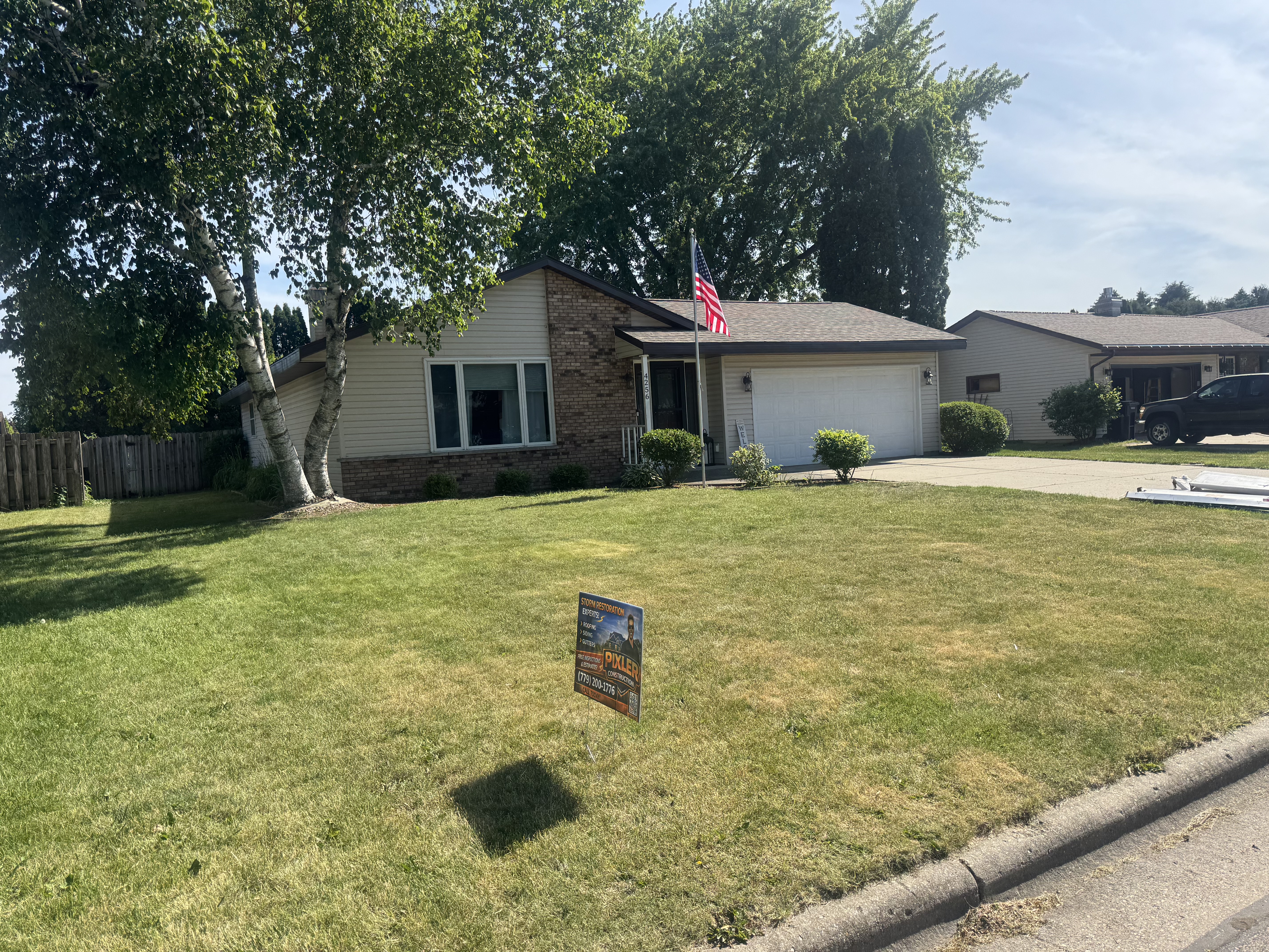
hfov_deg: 71.6
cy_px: 476
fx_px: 880
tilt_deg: -3.4
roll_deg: +3.4
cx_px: 634
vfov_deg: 56.8
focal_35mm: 24
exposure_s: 1/3096
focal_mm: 6.76
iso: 80
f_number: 1.78
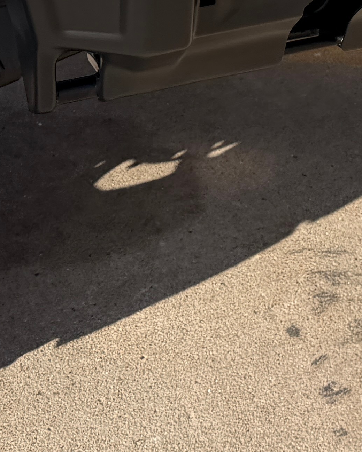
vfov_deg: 17.7
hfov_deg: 14.8
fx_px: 1380
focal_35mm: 103
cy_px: -96
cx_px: 310
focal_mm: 6.76
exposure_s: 1/2703
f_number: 1.78
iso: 80
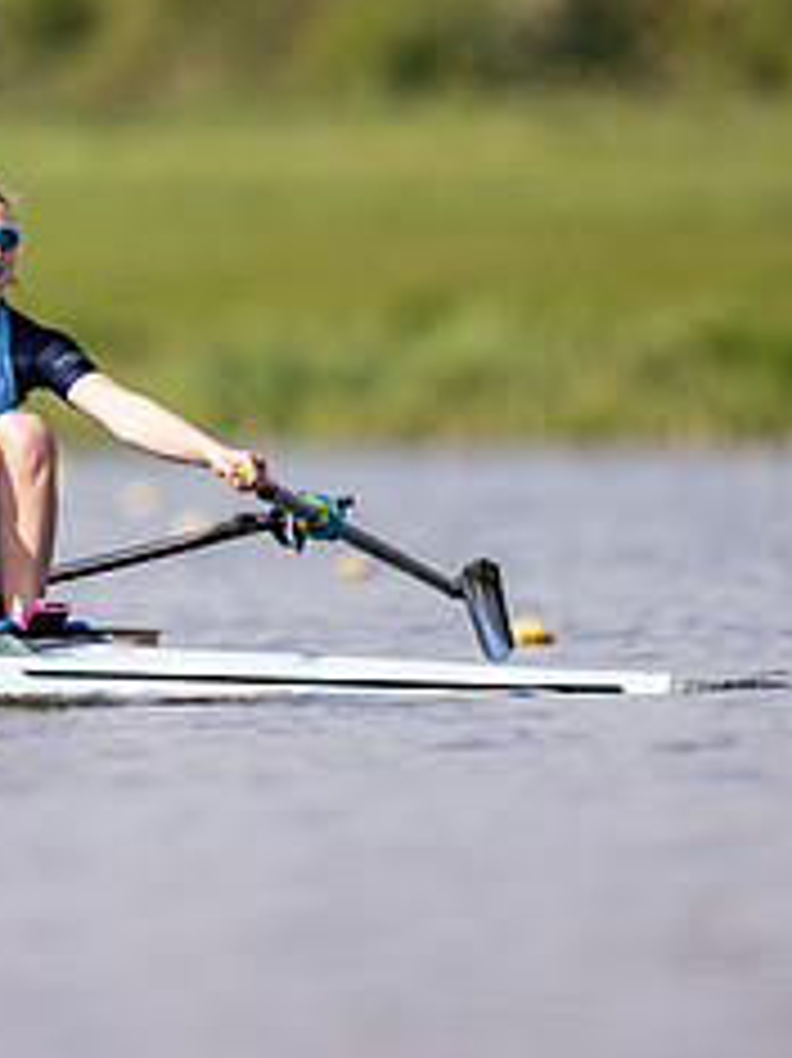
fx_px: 43450
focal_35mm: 1423
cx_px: -94
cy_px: 277
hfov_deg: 1.0
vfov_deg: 1.4
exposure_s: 1/2500
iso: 280
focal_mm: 600
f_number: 4
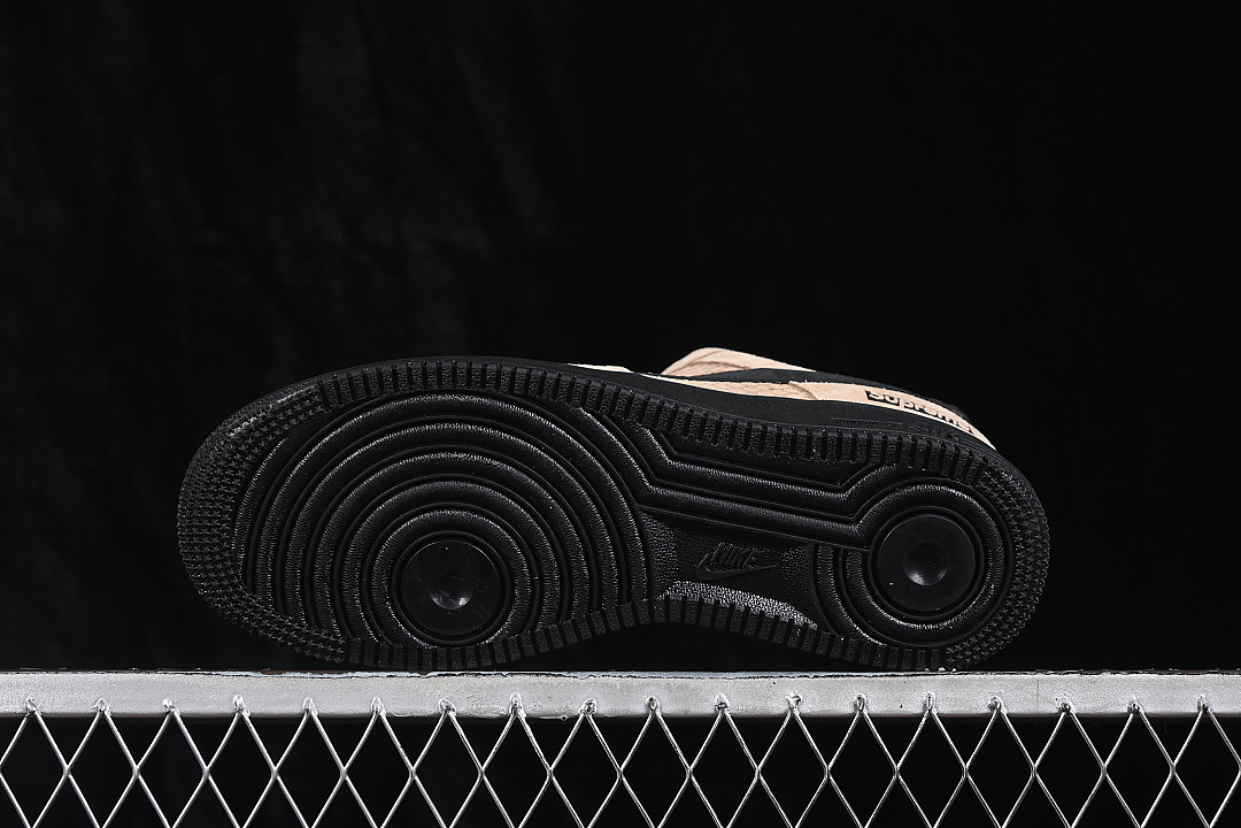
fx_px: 2585
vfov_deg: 18.2
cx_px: 620
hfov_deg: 27.0
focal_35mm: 75
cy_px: 414
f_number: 6.3
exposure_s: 1/60
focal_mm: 50
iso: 160
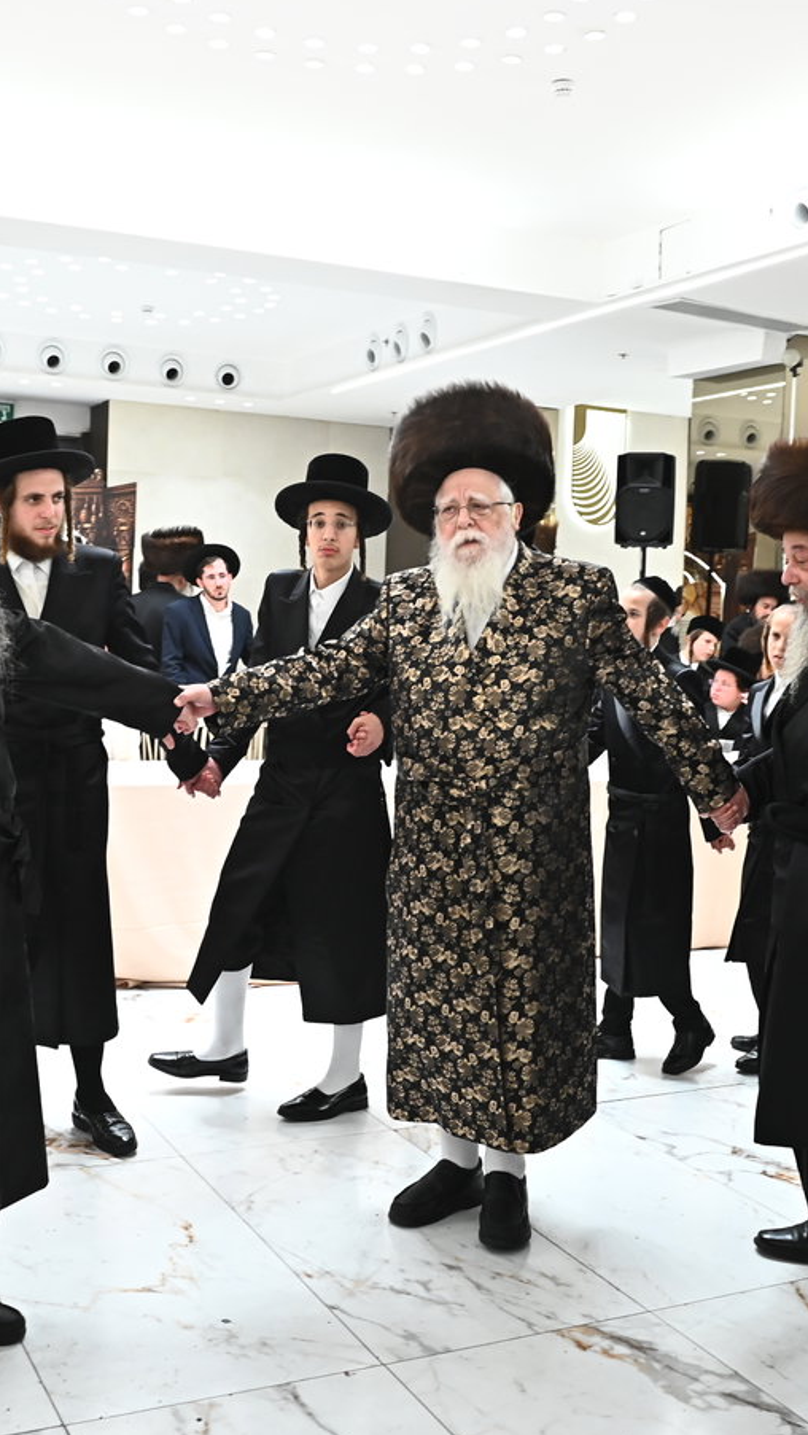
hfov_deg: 30.5
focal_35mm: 39
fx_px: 1484
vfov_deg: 51.6
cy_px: 709
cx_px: 398
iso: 2000
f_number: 5
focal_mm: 24
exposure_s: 1/200
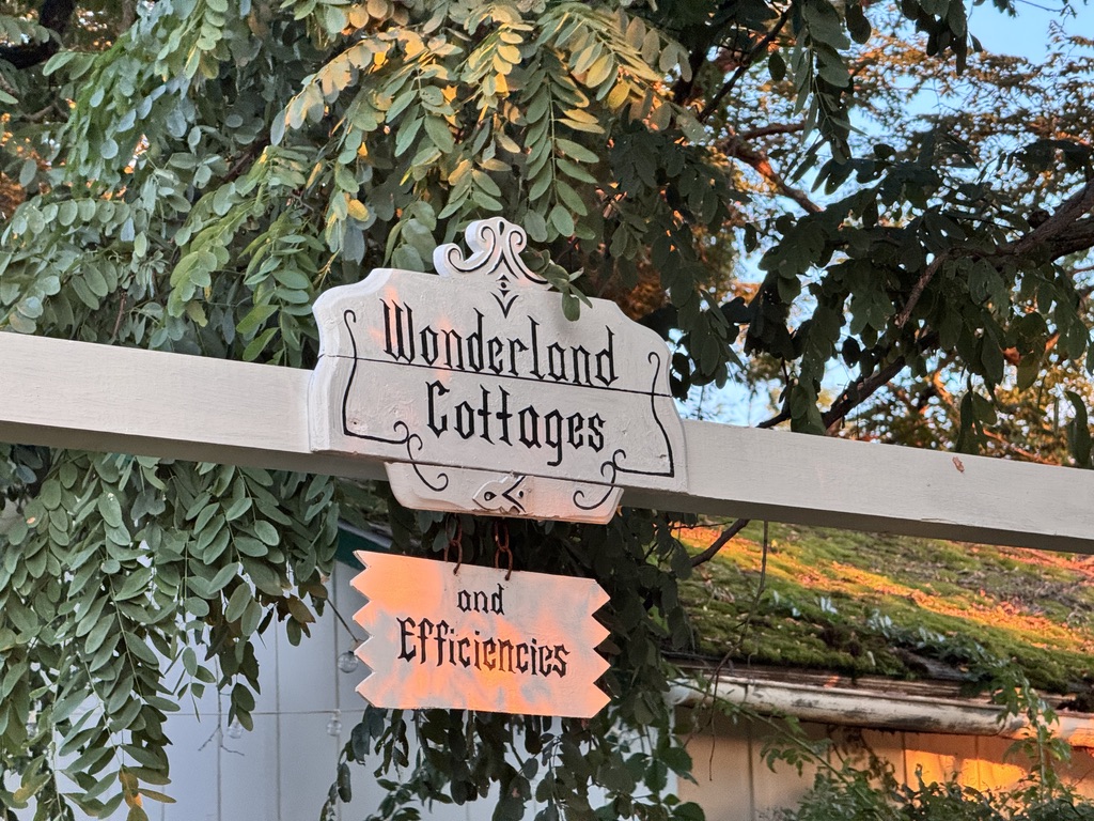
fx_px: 3792
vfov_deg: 12.3
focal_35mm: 120
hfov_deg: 16.4
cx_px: 547
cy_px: 410
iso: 250
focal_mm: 15.66
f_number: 2.8
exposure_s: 1/72
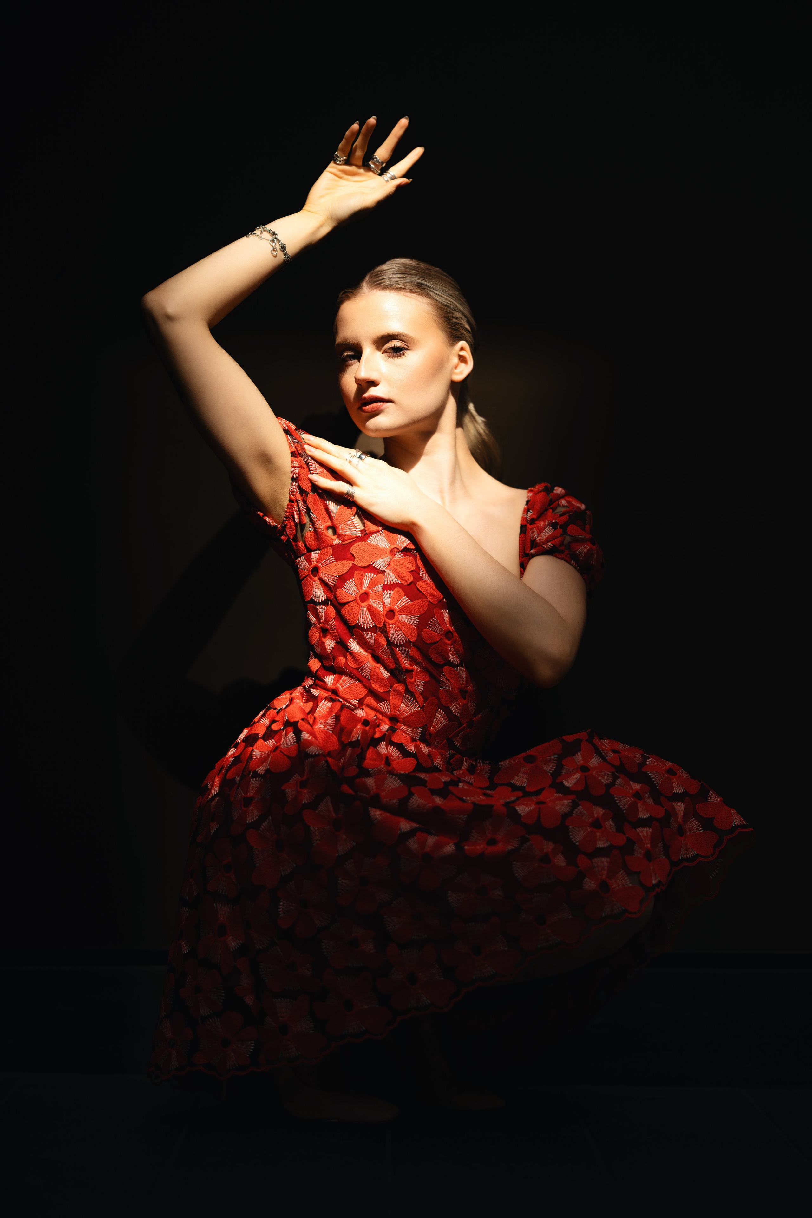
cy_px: 609
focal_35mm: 85
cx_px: 406
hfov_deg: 16.1
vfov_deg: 23.9
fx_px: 2876
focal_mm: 85
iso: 100
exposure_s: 1/2000
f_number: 1.4
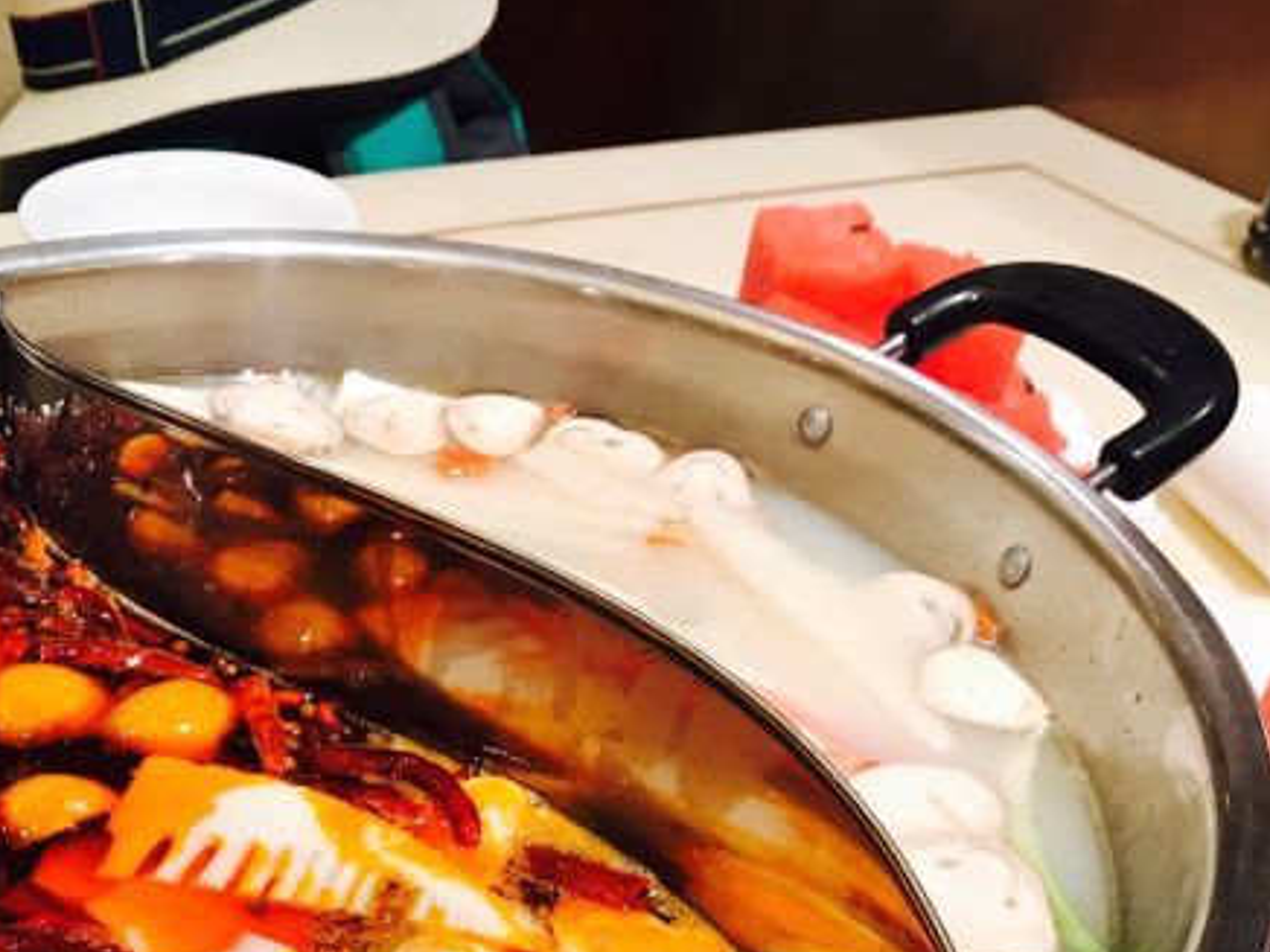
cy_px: 753
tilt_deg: -36.8
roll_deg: -3.0
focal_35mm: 45
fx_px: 1651
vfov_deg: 31.4
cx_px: 338
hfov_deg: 41.0
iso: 32
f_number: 1.8
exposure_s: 1/20
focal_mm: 3.99
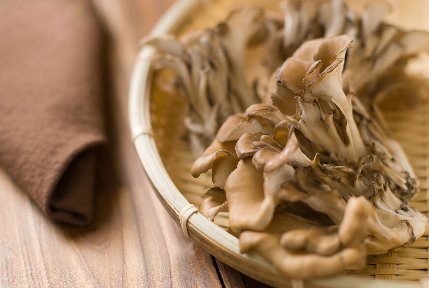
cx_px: 214
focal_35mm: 75
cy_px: 144
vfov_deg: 18.2
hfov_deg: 27.0
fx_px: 895
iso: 100
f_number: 2.8
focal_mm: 50
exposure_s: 1/8
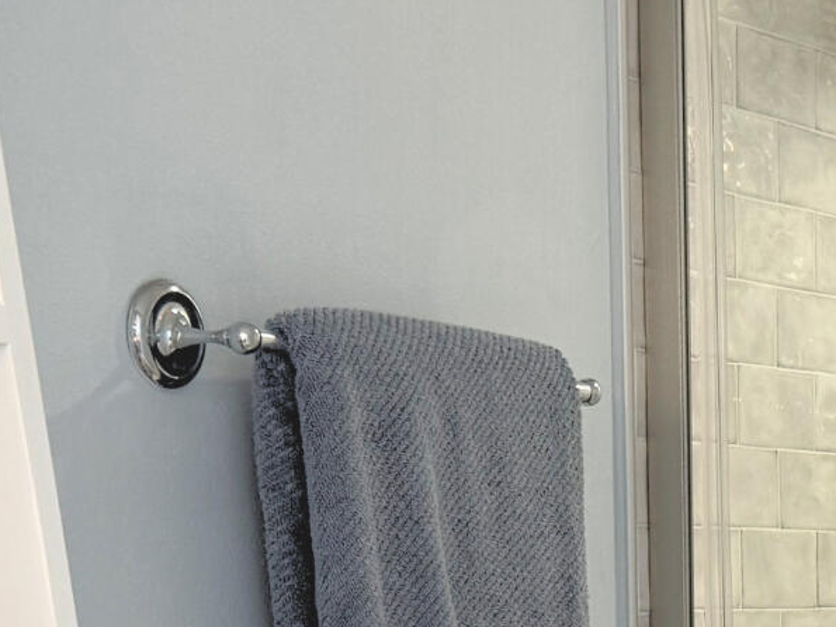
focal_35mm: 121
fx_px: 2922
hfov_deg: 15.9
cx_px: 853
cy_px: 948
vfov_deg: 11.7
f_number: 1.78
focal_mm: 6.76
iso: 160
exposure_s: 1/120
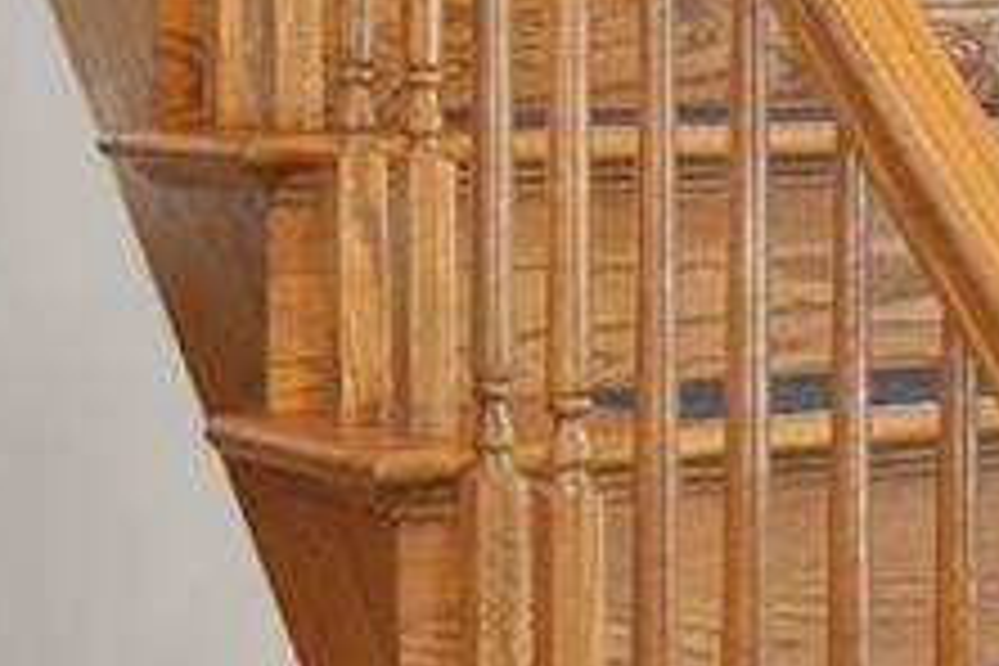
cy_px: 45
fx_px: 3607
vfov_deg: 10.5
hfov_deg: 14.5
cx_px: 1593
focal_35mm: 130
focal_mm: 9
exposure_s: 1
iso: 400
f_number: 6.3
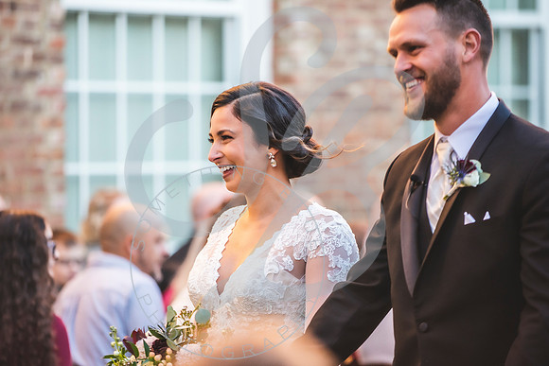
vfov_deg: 7.6
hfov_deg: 11.3
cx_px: 274
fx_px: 2763
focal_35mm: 181
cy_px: 183
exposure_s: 1/640
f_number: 2.8
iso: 640
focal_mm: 160
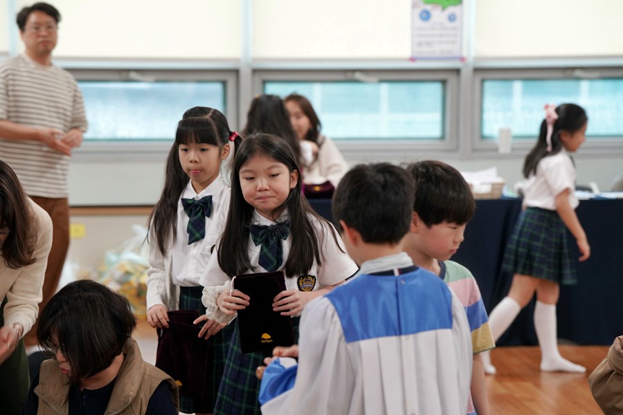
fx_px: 1955
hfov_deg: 18.1
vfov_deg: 12.1
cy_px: 208
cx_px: 312
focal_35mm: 113
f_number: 4
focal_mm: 113
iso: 1600
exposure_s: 1/160
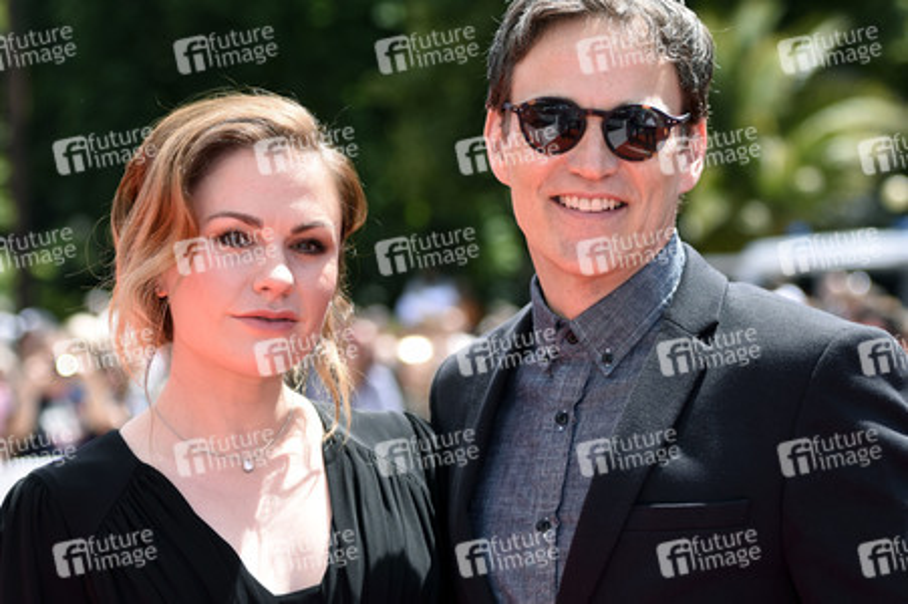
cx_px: 454
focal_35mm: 105
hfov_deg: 19.5
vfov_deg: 13.0
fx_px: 2646
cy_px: 302
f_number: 3.2
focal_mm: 70
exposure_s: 1/2500
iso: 400
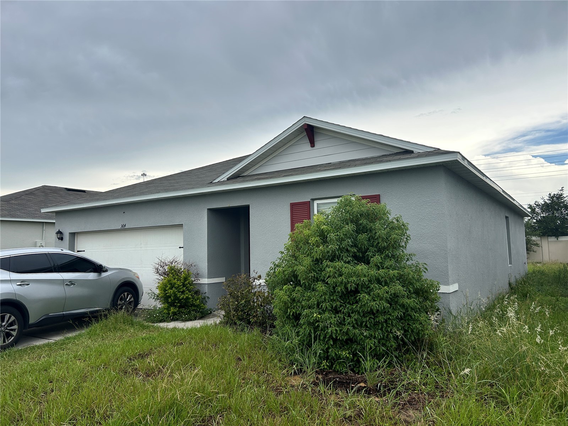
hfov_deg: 67.3
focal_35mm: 26
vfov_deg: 53.1
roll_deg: +1.3
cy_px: 213
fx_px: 427
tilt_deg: +5.8
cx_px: 284
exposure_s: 1/2299
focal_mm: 5.7
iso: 50
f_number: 1.5
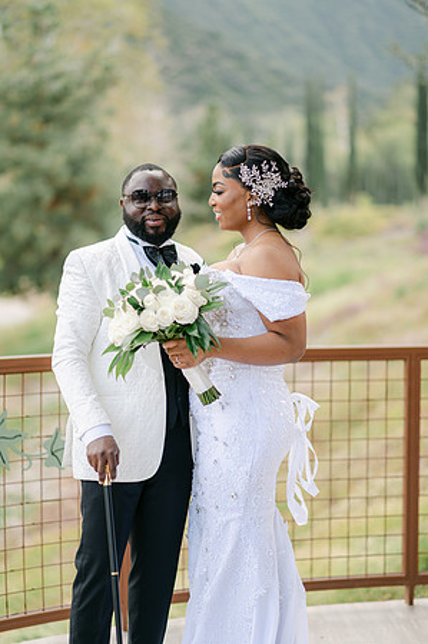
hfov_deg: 16.0
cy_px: 322
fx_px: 1519
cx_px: 214
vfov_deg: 23.9
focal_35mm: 85
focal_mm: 85
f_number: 2
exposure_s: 1/1000
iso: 100
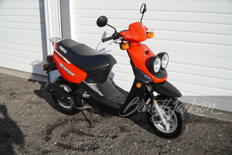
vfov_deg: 29.0
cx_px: 116
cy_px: 78
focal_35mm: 46
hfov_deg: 42.3
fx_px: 300
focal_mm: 31
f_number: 6.3
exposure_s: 1/400
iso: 100
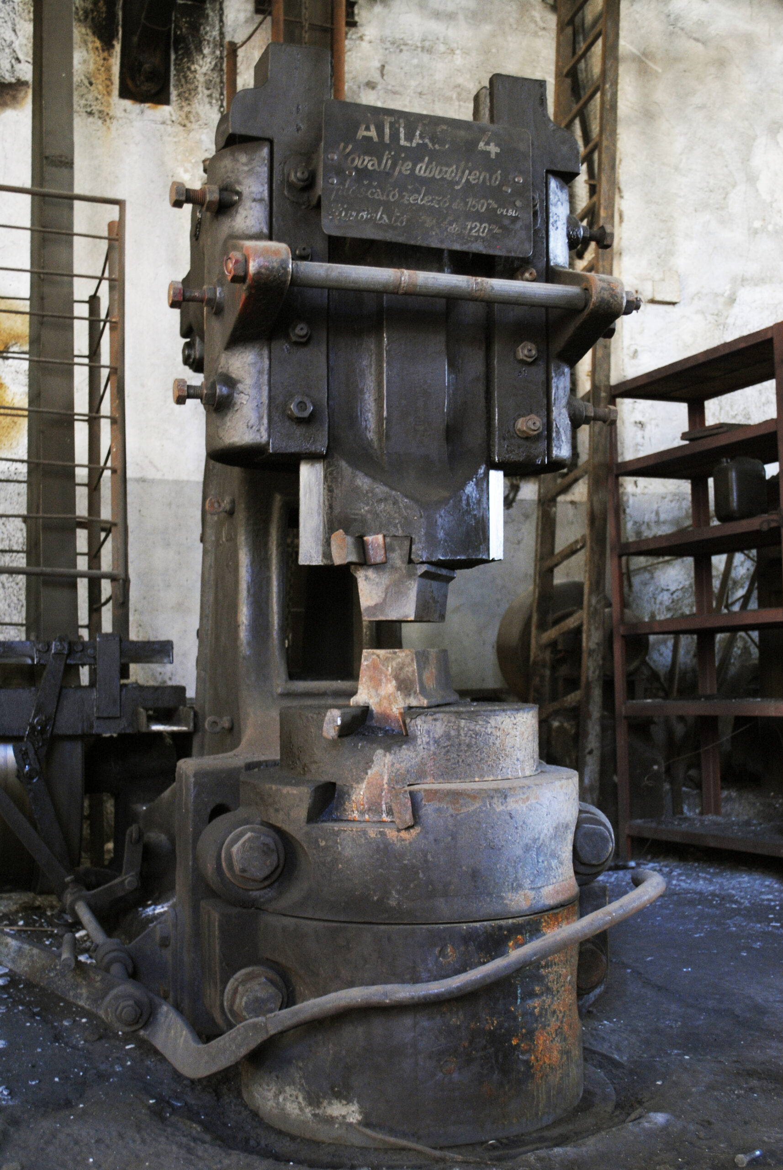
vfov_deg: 46.3
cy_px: 585
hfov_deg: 32.0
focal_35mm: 42
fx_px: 1366
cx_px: 392
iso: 400
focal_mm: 28
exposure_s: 1/13
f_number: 4.5
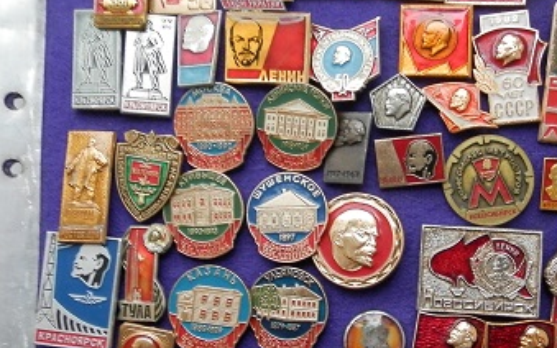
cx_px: 385
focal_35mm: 48
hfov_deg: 41.1
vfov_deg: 26.7
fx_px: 729
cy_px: 229
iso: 200
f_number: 3.1
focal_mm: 4.5
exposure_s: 1/10
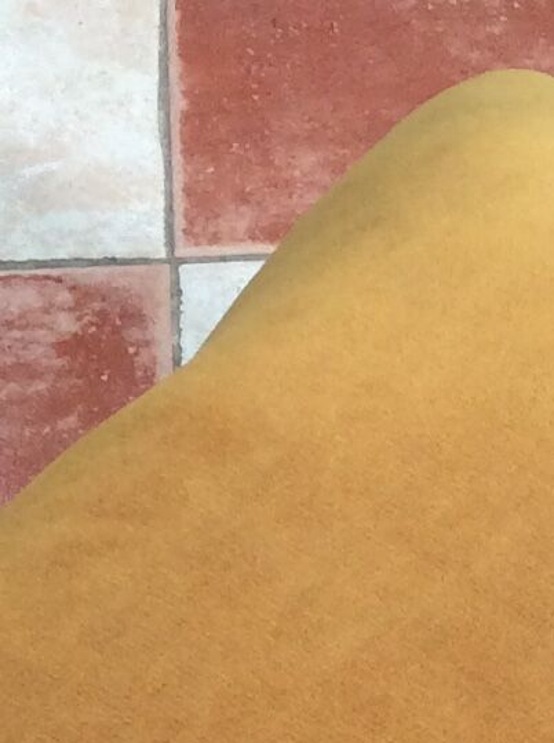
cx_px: 562
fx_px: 3298
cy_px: 1367
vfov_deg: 11.8
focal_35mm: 154
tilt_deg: -58.3
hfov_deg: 9.5
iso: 50
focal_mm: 3.3
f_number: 2.4
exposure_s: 1/100
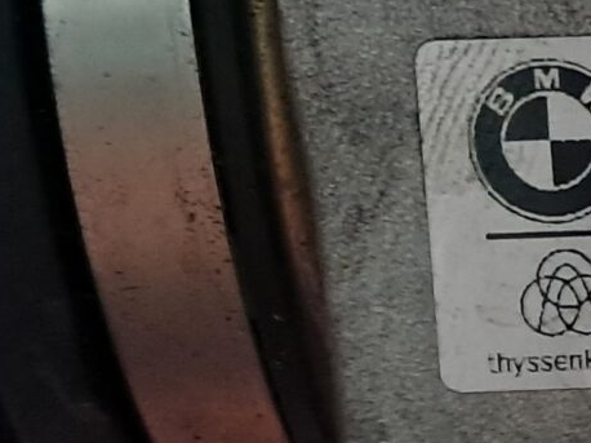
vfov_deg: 9.7
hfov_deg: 12.5
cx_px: 876
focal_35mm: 151
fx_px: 2577
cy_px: 460
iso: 500
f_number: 1.8
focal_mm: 4
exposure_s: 1/30
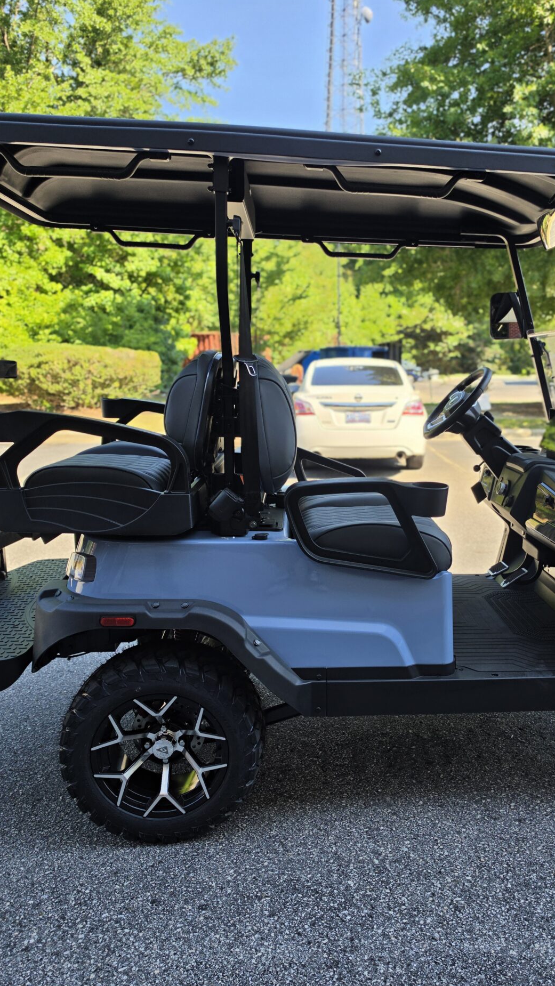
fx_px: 680
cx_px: 364
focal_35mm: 26
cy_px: 507
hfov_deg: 43.8
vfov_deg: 71.9
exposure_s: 1/2593
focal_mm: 6.5
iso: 64
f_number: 1.4
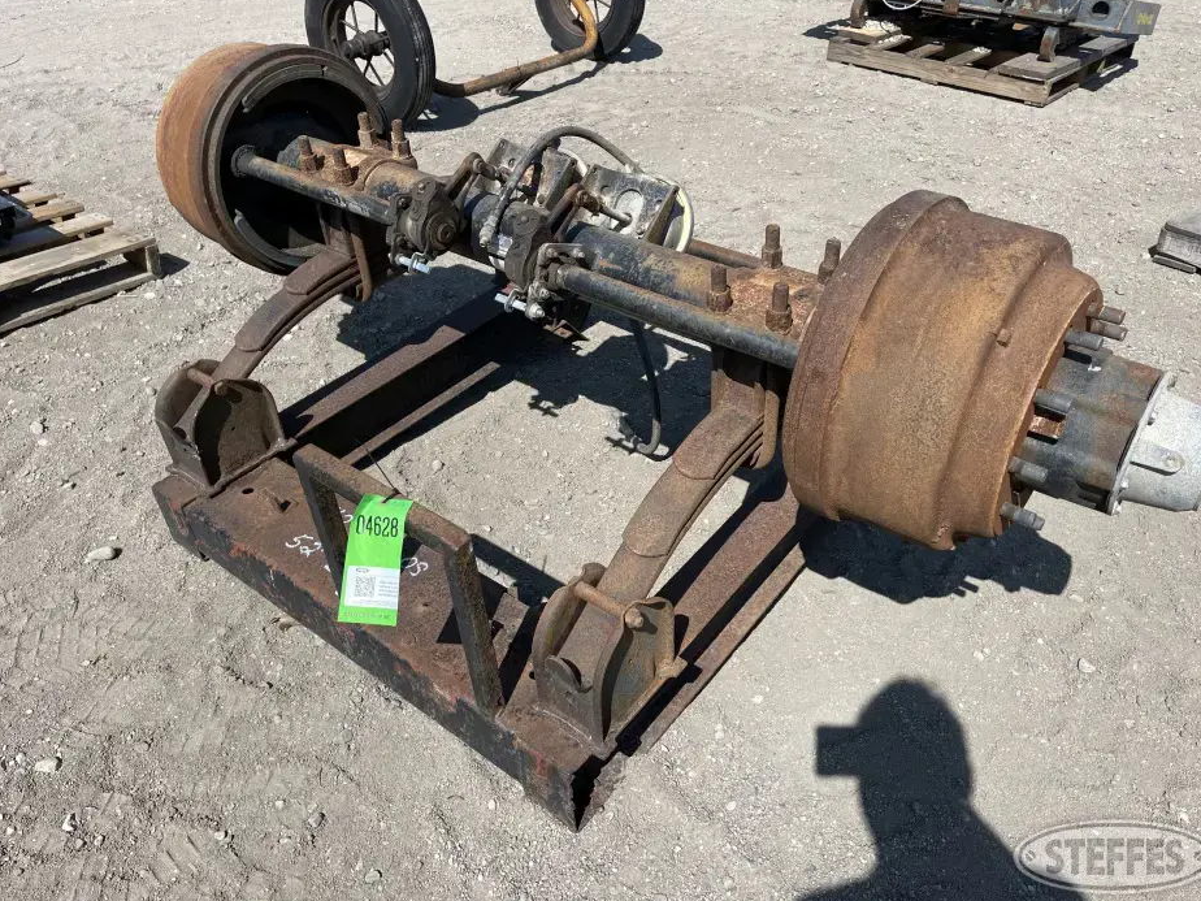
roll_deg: +1.2
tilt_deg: -30.9
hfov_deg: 65.3
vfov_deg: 51.4
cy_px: 441
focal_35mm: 27
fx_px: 937
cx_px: 620
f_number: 1.6
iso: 32
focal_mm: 5.1
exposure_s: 1/3448
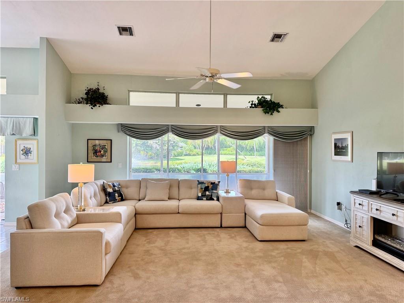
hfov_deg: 71.6
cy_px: 152
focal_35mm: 24
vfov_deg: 56.8
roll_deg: -1.0
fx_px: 280
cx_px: 202
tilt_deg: -0.9
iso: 160
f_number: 1.78
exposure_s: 1/120
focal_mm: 6.76
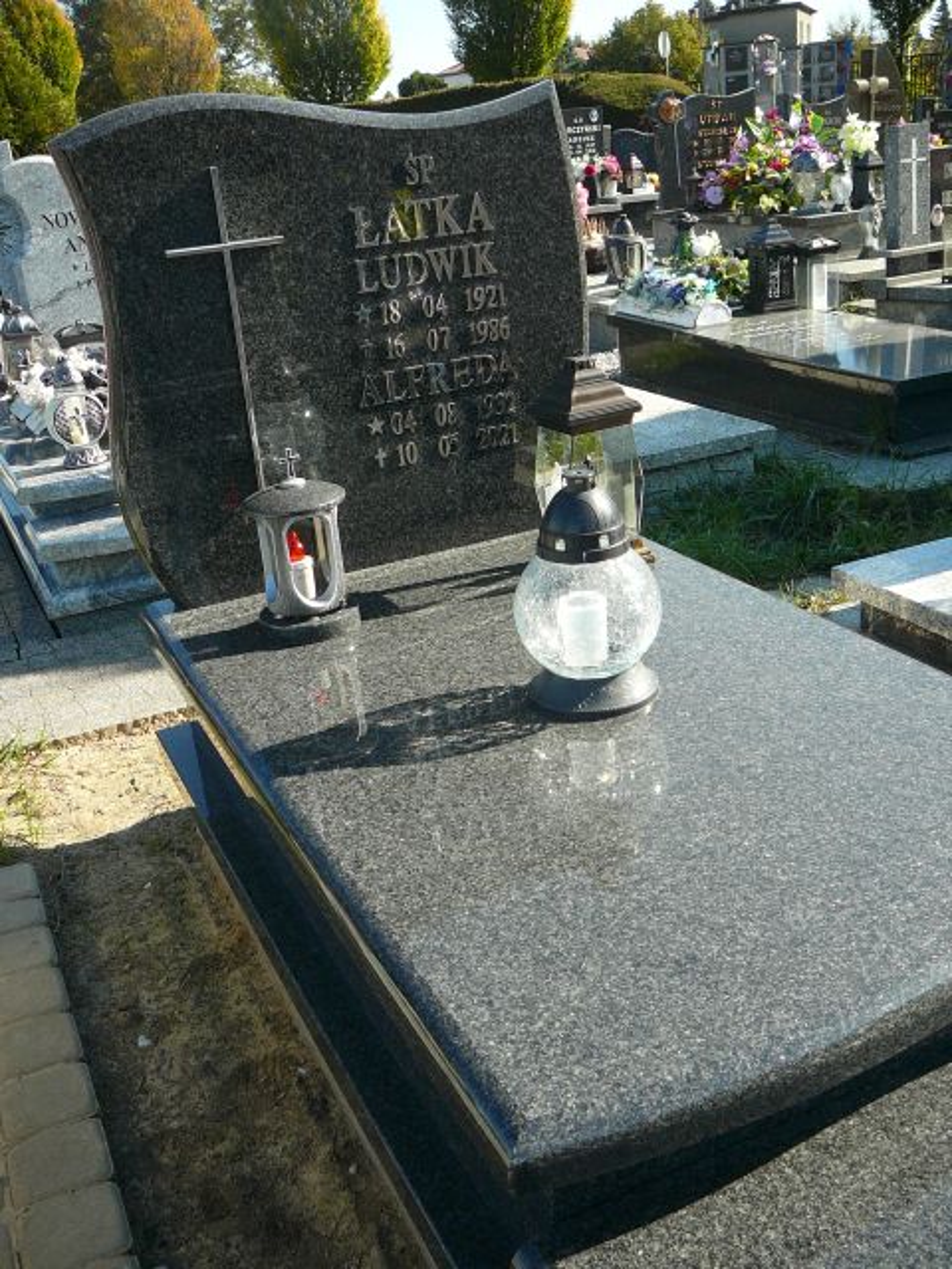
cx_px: 476
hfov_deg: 40.7
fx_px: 1283
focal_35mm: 35
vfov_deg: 52.6
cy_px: 634
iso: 80
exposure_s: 1/400
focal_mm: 5.2
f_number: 2.8
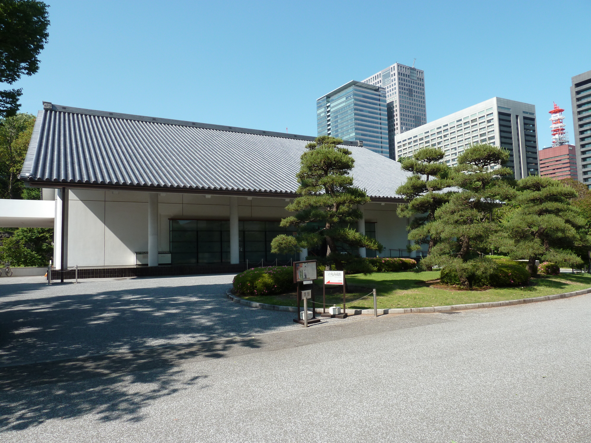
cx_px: 296
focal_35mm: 25
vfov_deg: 54.9
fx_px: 427
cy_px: 222
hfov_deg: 69.4
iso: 80
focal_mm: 4.1
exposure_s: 1/320
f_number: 4
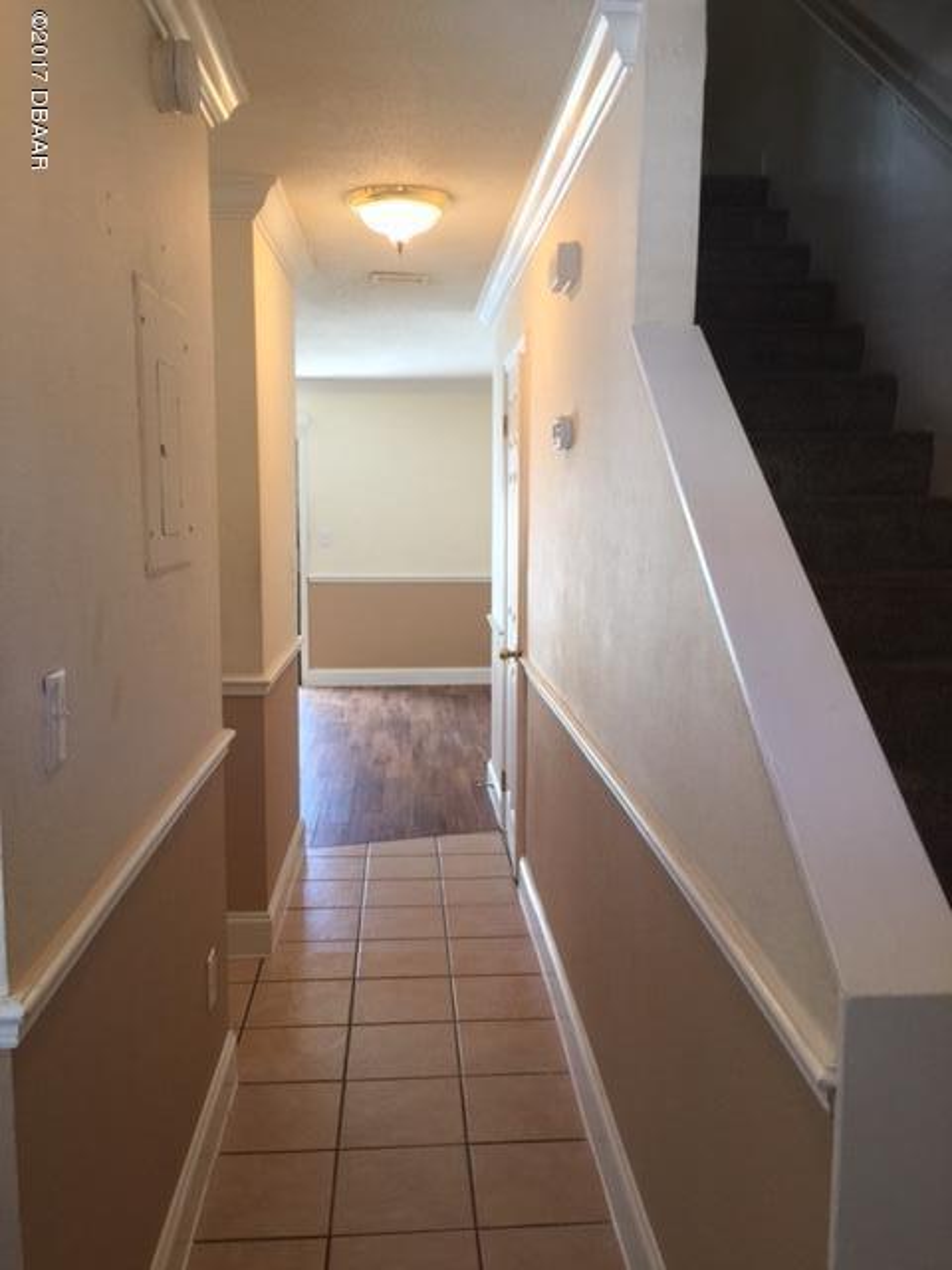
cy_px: 635
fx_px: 1063
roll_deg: +0.3
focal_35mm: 29
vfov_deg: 61.7
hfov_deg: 48.2
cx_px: 476
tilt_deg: -4.3
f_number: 2.2
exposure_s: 1/30
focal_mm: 4.15
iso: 40
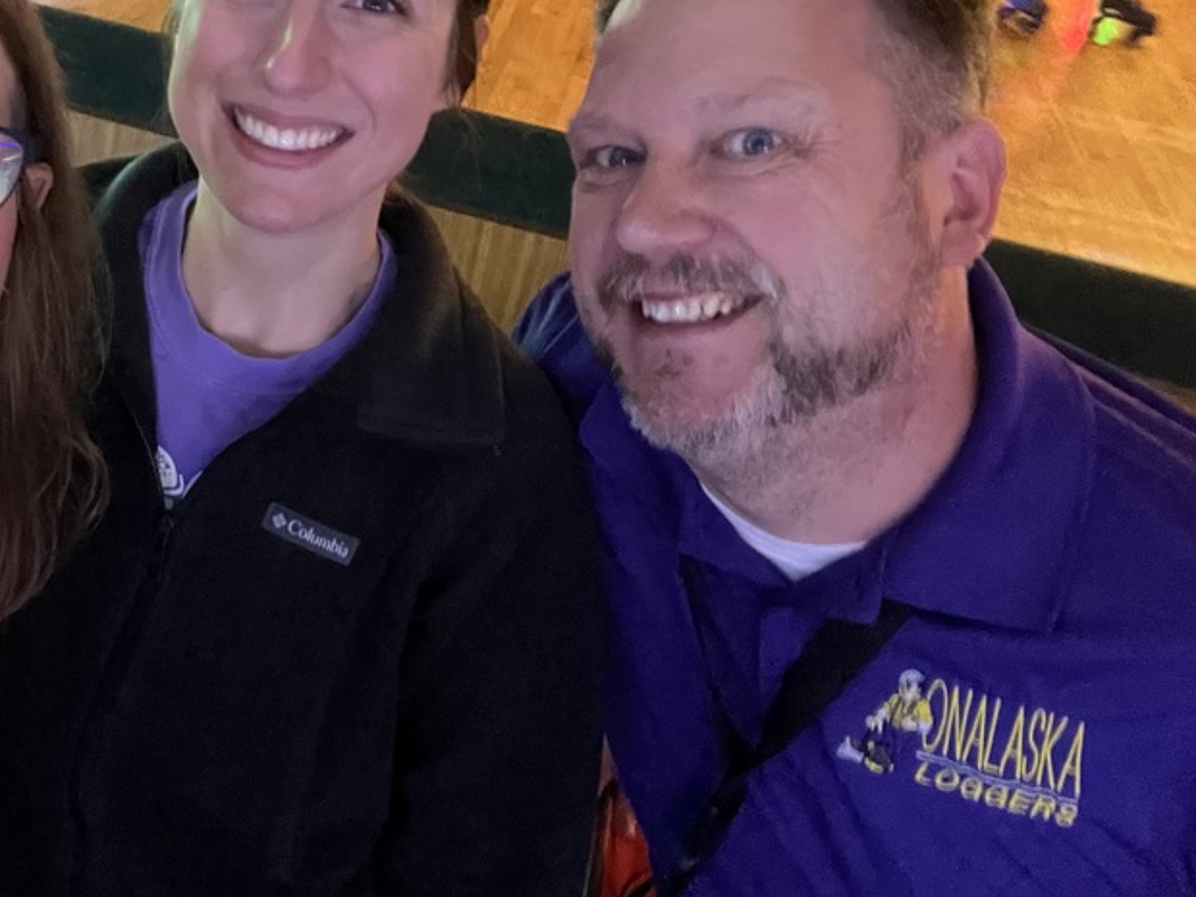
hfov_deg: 46.7
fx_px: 1313
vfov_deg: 37.0
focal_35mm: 38
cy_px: 247
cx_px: 258
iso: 1000
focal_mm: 2.71
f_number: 2.2
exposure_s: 1/15
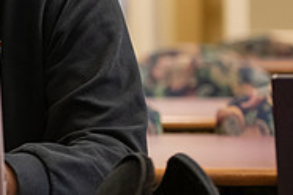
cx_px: -143
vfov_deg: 5.6
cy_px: -15
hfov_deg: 8.3
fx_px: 1978
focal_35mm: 243
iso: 2000
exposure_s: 1/200
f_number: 2.8
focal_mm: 78
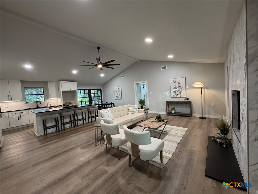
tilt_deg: -2.2
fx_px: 104
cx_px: 129
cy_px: 97
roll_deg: +3.7
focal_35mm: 14
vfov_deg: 85.7
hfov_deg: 102.1
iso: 320
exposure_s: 1/120
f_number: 2.2
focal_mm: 2.22
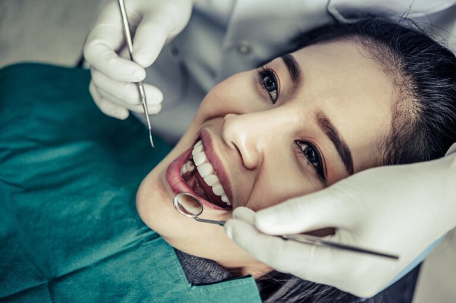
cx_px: 228
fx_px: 759
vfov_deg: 22.6
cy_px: 152
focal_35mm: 60
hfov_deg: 33.4
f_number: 3
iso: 400
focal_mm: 60
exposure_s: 1/100
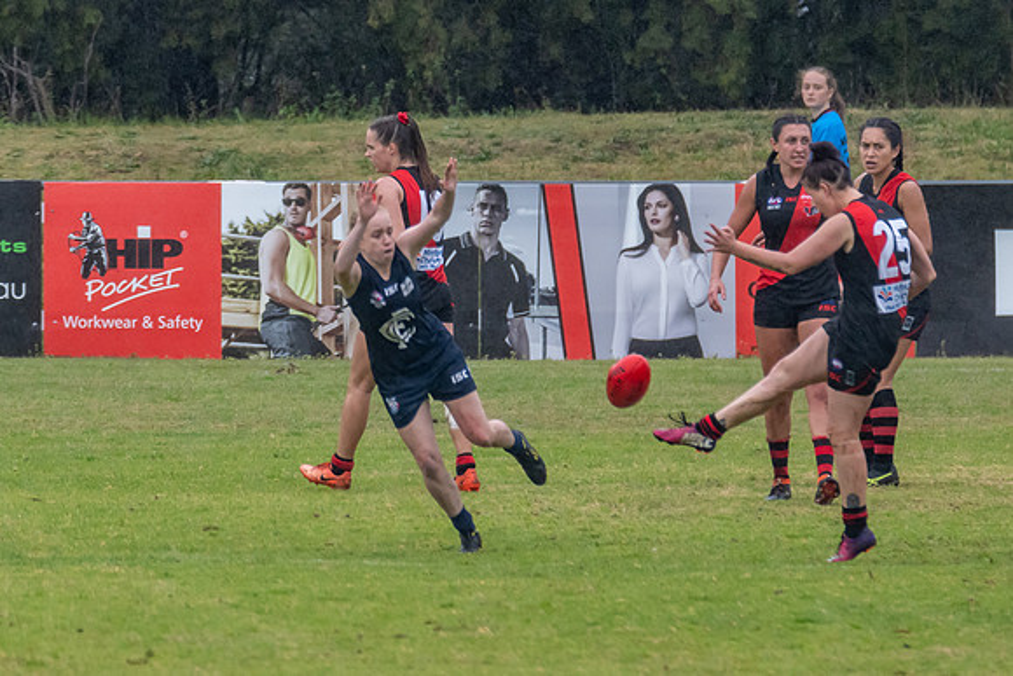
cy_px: 284
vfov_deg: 1.5
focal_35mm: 915
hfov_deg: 2.3
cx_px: 500
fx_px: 25747
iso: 1250
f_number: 7.1
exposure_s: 1/2500
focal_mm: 450
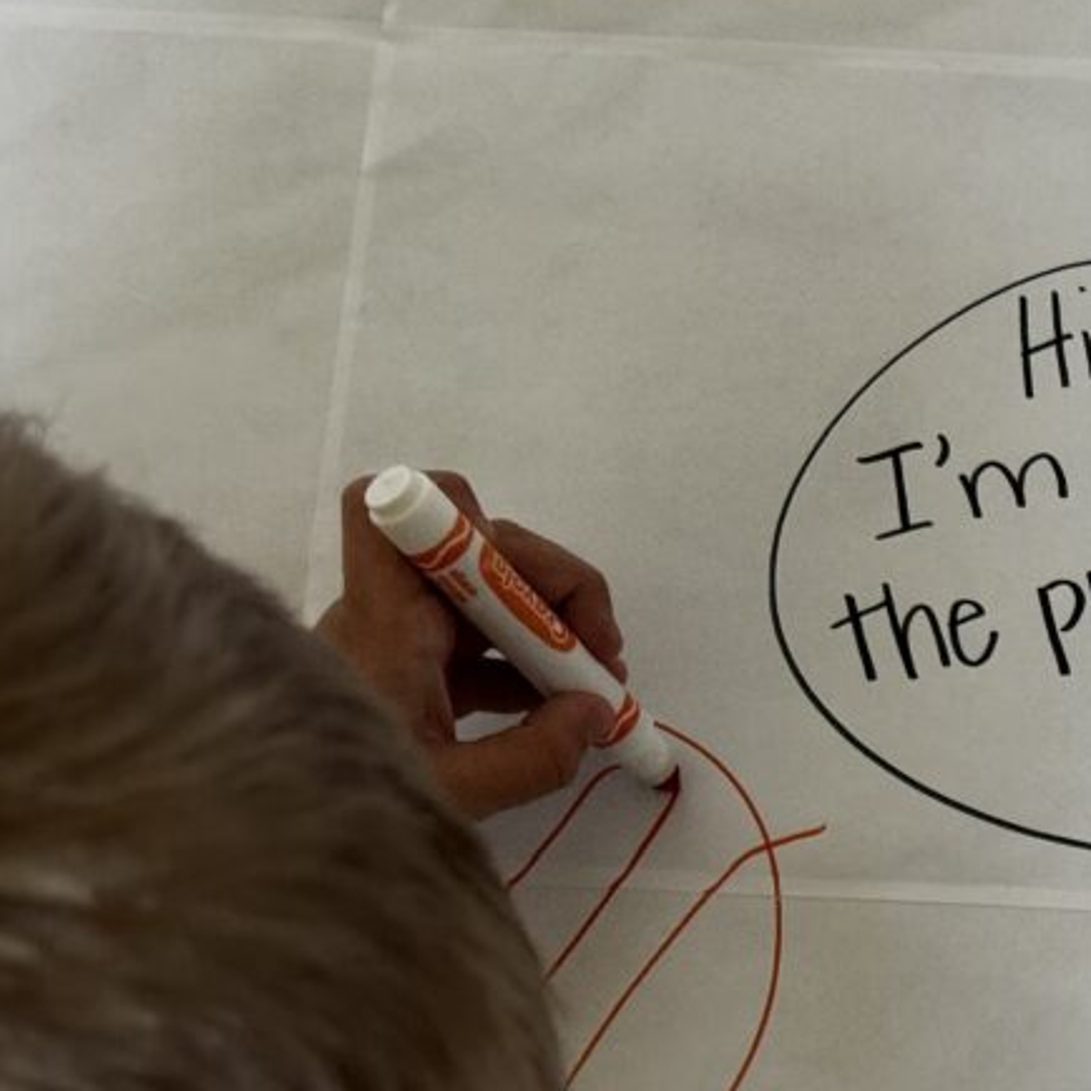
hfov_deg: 16.7
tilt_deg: -74.5
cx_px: 1262
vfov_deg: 17.4
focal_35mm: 100
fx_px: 3566
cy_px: 649
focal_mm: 6.76
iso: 200
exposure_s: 1/60
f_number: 1.78
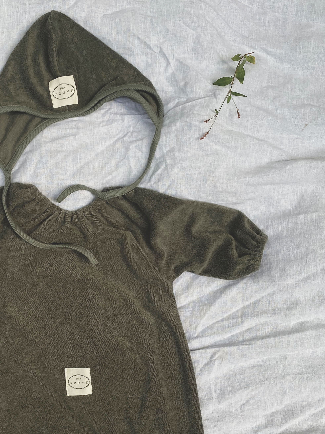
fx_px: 501
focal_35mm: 40
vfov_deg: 45.6
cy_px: 312
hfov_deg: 35.1
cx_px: 76
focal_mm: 4.25
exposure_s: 1/216
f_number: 1.8
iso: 32
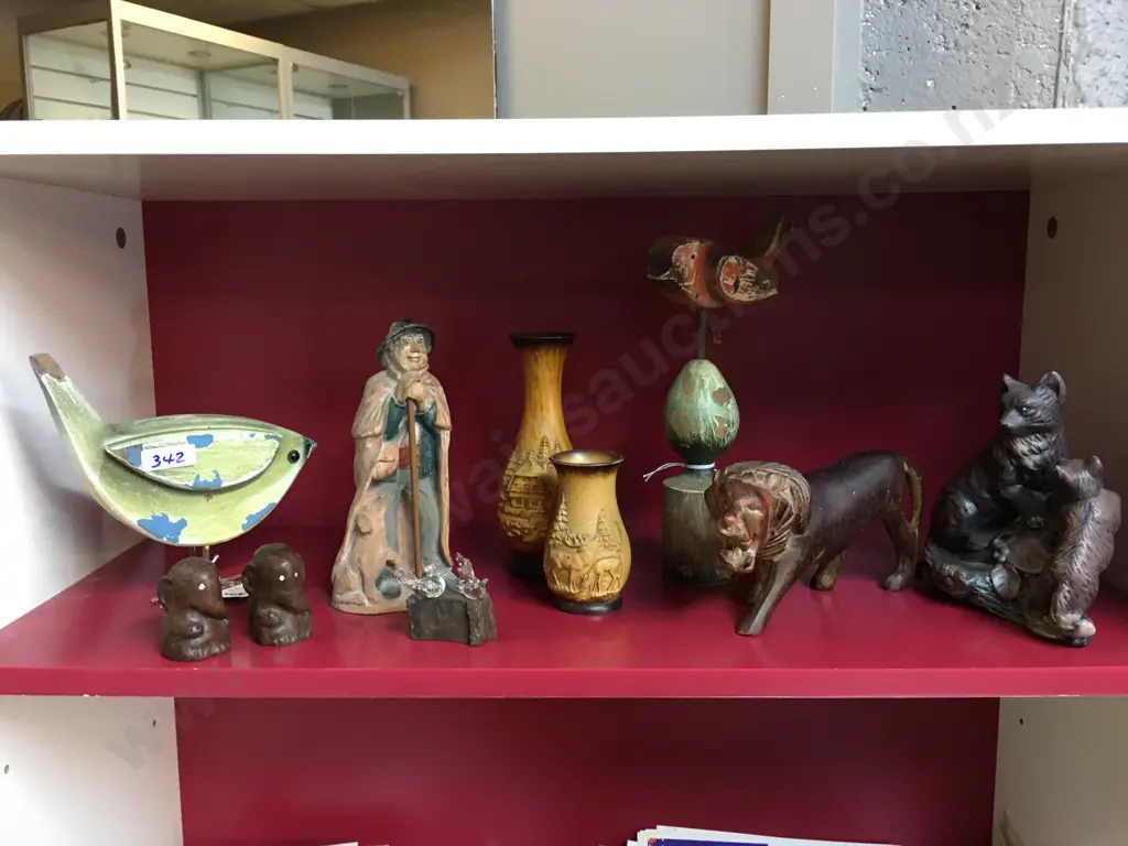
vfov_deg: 48.2
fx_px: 945
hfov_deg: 61.7
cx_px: 564
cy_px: 423
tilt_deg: -7.2
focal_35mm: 29
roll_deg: -0.2
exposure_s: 1/17
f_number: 2.2
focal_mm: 4.15
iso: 100
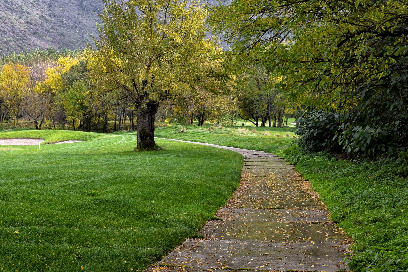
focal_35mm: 65
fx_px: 737
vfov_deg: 20.9
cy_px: 120
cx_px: 84
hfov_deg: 30.3
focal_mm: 24
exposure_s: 1/40
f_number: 10
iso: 125
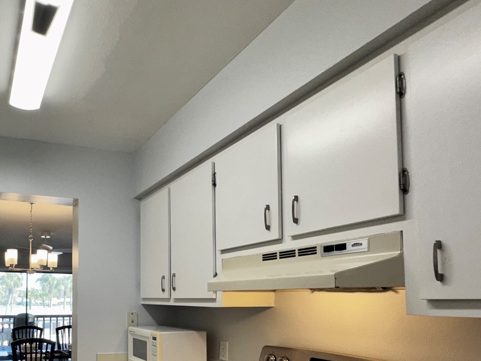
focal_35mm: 26
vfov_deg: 50.2
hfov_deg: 61.1
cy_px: 283
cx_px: 88
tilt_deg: +1.1
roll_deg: -0.6
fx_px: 361
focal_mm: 2.22
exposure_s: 1/120
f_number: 2.2
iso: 80
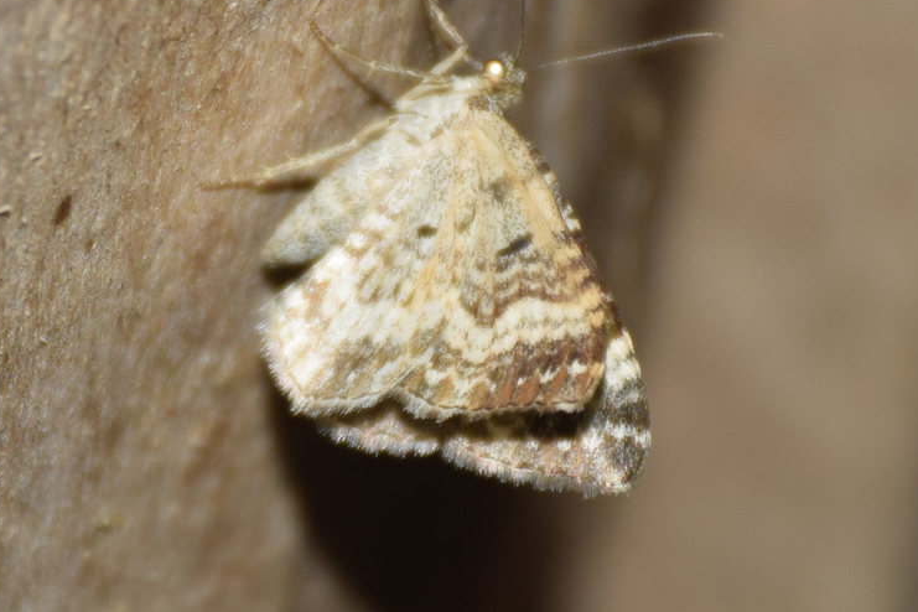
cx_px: 399
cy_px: 269
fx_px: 6935
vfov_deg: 5.1
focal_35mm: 272
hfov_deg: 7.6
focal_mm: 140
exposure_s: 1/60
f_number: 7.1
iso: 320
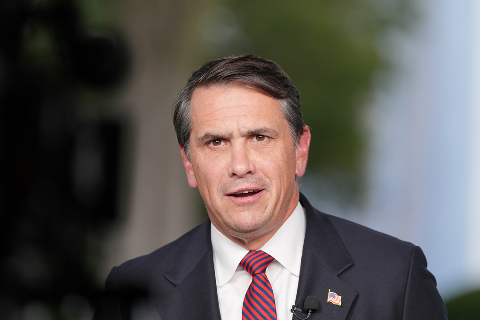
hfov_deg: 6.8
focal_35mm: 301
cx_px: 240
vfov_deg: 4.6
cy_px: 160
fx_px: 4014
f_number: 2.8
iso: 400
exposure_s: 1/1000
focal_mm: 200
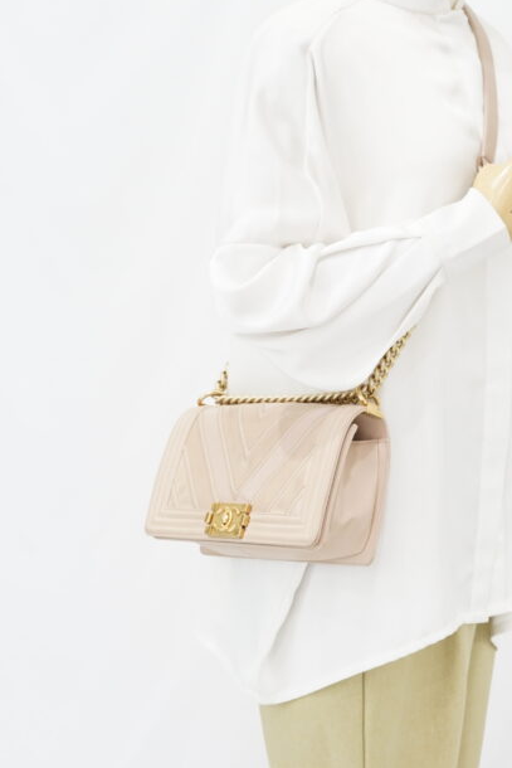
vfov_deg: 24.2
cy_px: 378
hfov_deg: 16.2
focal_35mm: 84
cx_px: 358
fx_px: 1791
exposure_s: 1/6
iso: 640
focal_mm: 50
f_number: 6.3
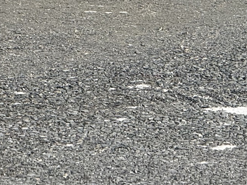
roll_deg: +1.2
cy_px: -169
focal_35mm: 468
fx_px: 3340
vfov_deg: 3.2
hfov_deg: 4.2
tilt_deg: -2.5
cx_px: -174
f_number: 2.8
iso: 64
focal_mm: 15.66
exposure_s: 1/473
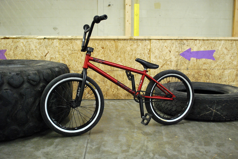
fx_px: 238
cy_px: 80
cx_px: 119
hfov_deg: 53.1
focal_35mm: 36
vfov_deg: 37.0
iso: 1600
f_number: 4.2
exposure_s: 1/13
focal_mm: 24
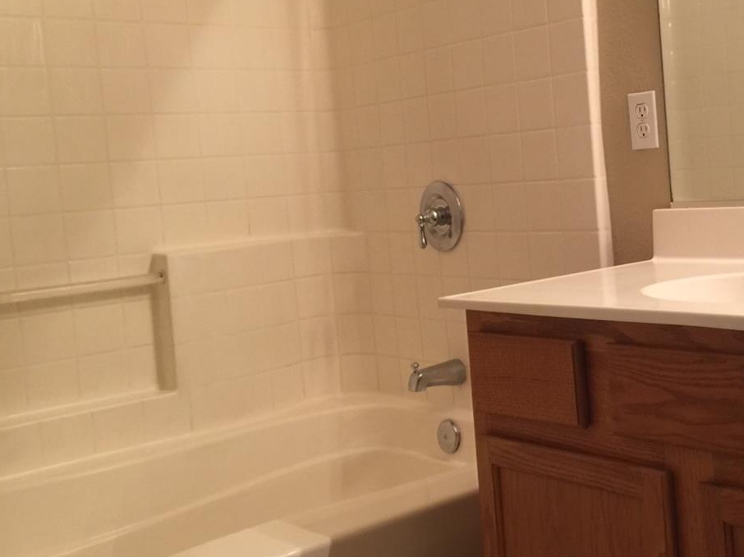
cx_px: 570
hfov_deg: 38.5
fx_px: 1031
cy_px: 220
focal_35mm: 48
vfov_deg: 30.2
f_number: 2.2
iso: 64
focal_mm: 4.15
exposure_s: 1/15
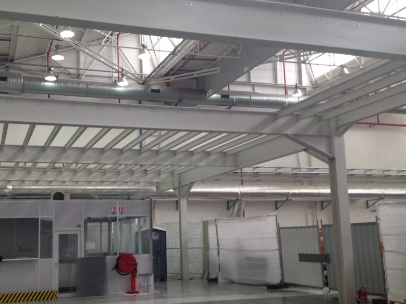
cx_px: 151
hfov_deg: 40.9
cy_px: 172
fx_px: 539
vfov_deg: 31.5
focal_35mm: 46
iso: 50
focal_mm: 4.28
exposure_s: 1/60
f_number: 2.4
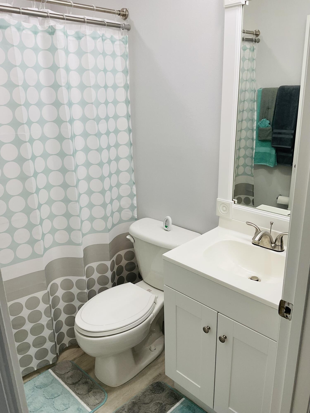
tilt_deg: -17.5
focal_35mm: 29
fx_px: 346
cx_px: 155
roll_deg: +0.9
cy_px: 206
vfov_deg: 61.7
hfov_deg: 48.2
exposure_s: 1/120
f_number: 1.8
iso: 40
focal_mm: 3
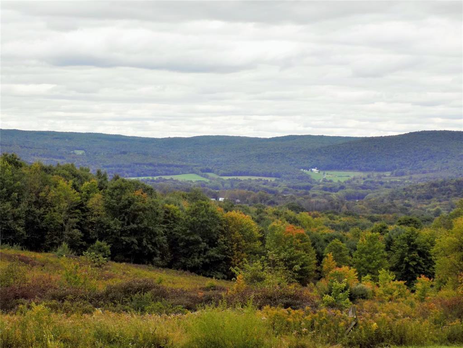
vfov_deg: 17.2
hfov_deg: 22.8
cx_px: 232
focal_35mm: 86
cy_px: 174
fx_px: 1150
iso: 80
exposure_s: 1/200
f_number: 4.4
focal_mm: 15.3
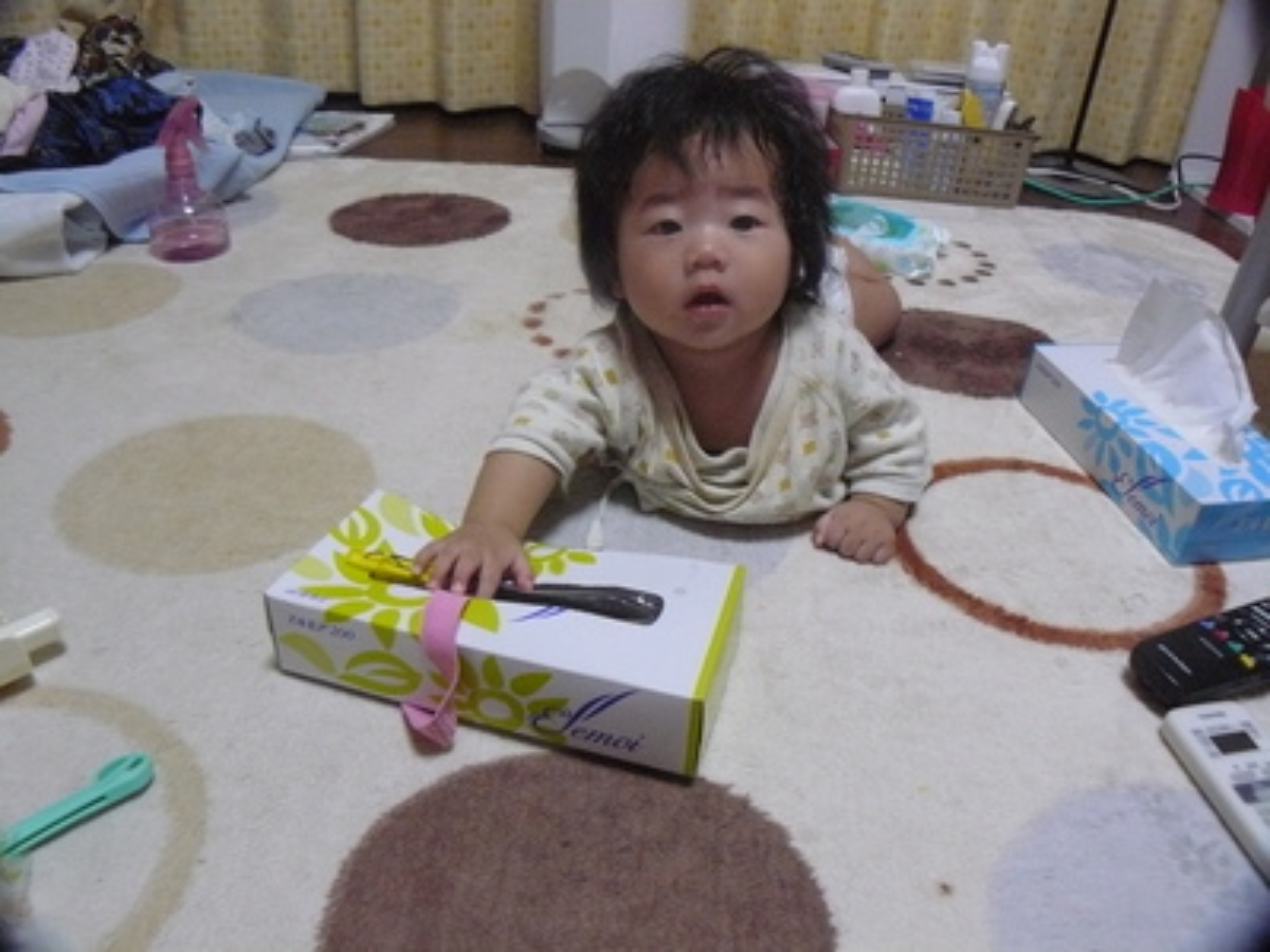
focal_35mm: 36
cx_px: 635
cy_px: 476
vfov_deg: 39.7
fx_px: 1321
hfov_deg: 51.4
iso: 400
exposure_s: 1/30
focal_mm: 6
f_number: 2.8
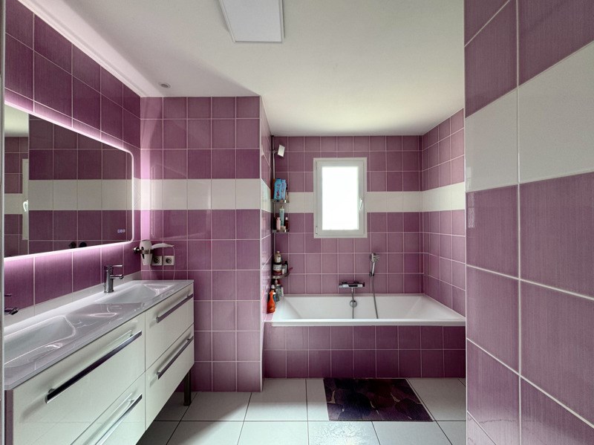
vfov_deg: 85.6
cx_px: 297
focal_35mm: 14
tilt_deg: +0.0
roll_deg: +0.5
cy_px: 222
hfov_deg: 102.1
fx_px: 240
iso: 80
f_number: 2.2
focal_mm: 2.22
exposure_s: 1/100
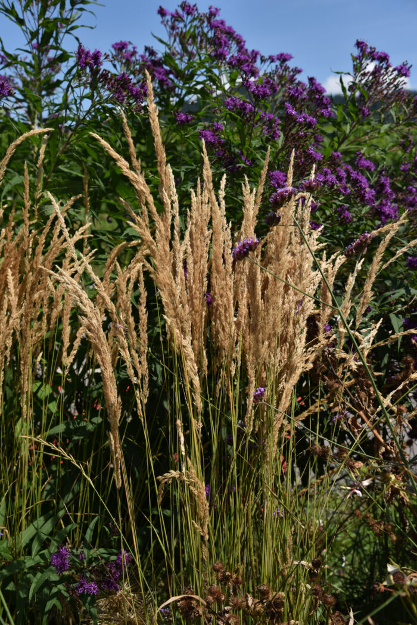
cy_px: 312
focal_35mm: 48
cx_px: 208
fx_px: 833
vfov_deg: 41.1
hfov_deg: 28.1
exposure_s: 1/640
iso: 125
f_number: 6.3
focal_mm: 48
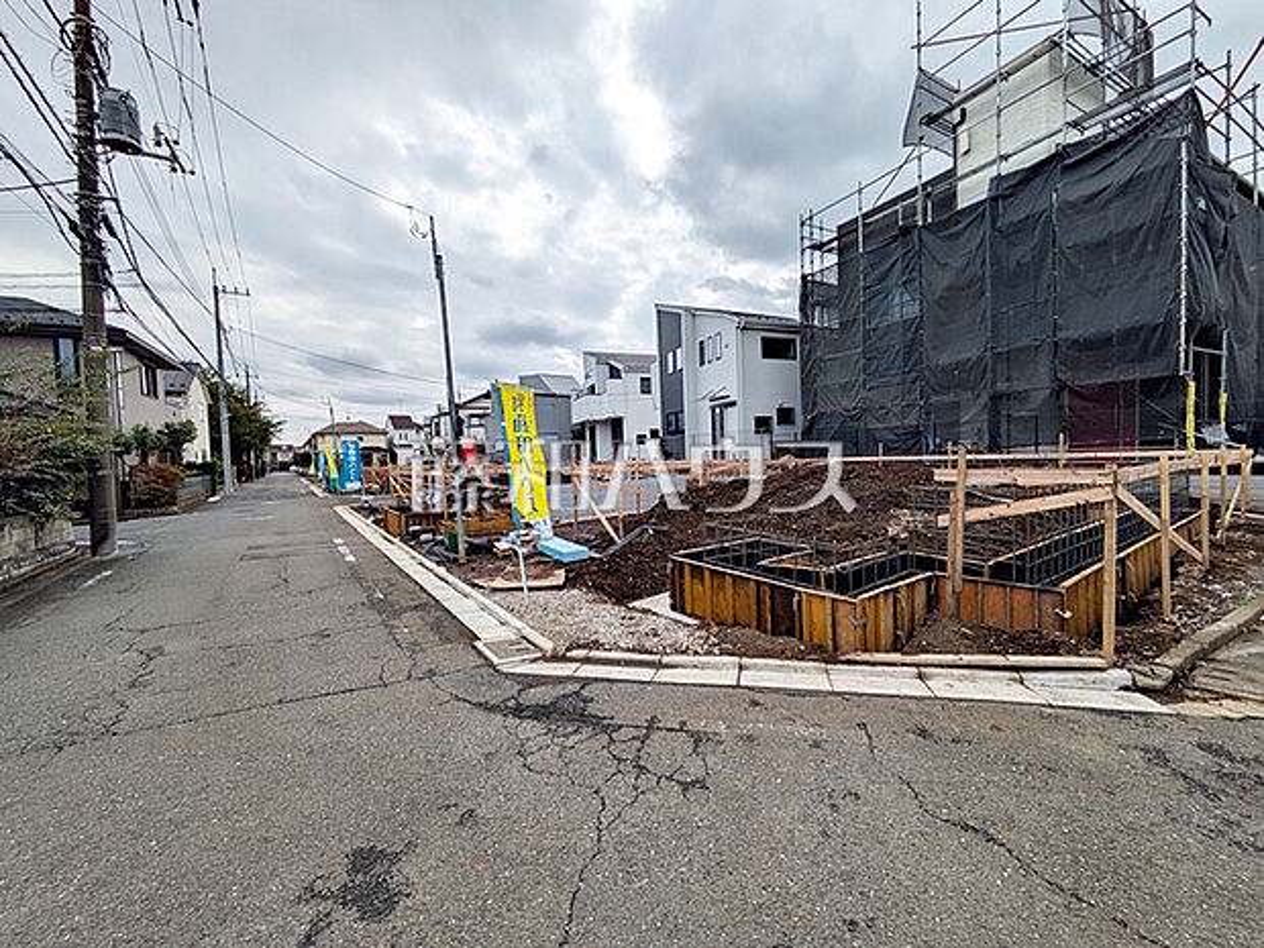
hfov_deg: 102.1
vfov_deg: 85.7
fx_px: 511
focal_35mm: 14
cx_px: 632
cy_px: 474
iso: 50
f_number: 2.2
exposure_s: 1/3106
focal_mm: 1.83
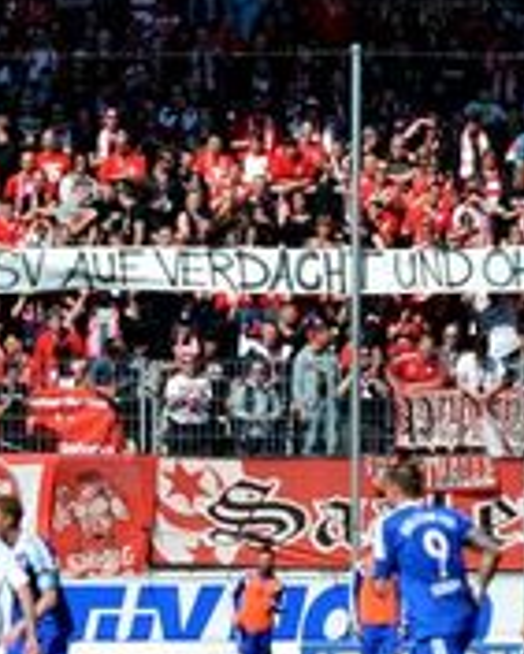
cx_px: 829
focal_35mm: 374
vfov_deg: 5.2
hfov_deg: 4.1
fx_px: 7244
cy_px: 331
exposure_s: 1/1000
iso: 100
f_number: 4
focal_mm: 82
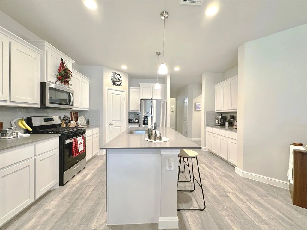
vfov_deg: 85.7
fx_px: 124
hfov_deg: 102.1
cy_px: 115
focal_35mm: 14
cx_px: 154
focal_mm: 2.22
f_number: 2.2
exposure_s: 1/60
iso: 160
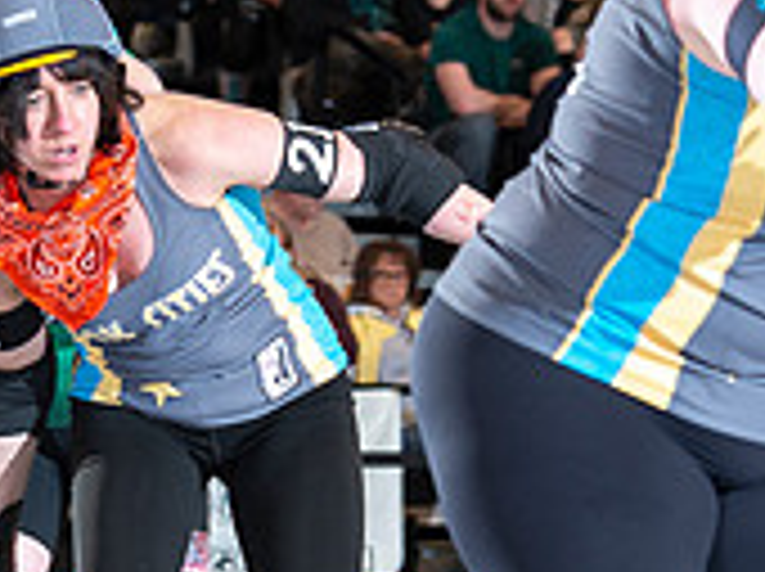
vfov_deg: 4.0
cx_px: 180
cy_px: 498
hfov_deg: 5.4
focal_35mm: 368
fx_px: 8121
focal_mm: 112
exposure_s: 1/160
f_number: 5.6
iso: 640
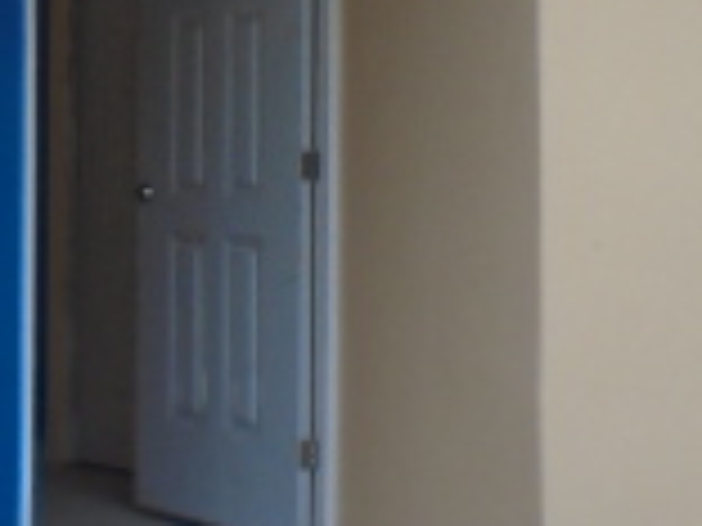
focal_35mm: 107
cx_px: 306
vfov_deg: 13.7
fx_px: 2170
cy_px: 45
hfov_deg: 18.4
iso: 100
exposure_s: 1/500
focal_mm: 4.6
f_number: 3.2
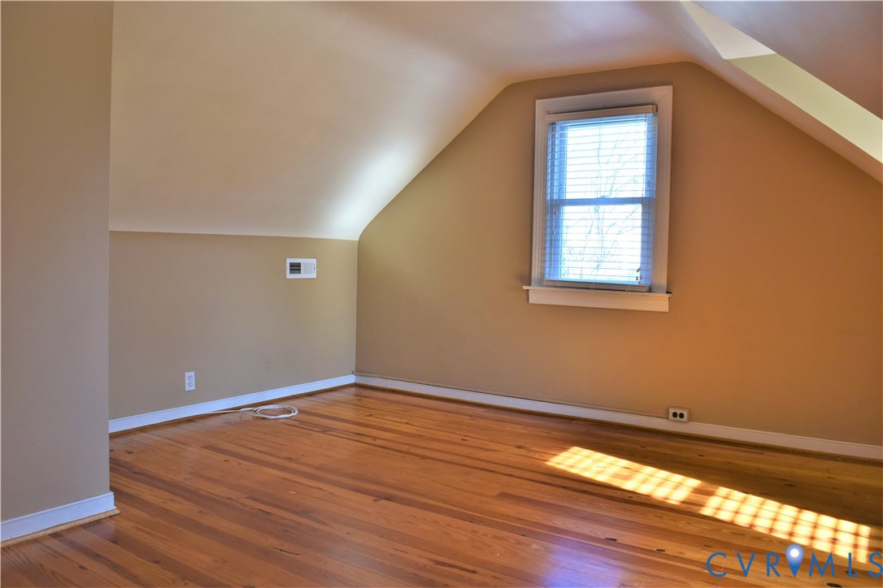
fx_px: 662
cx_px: 442
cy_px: 294
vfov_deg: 47.9
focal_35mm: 27
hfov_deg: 67.4
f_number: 8
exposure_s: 1/50
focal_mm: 18
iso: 400
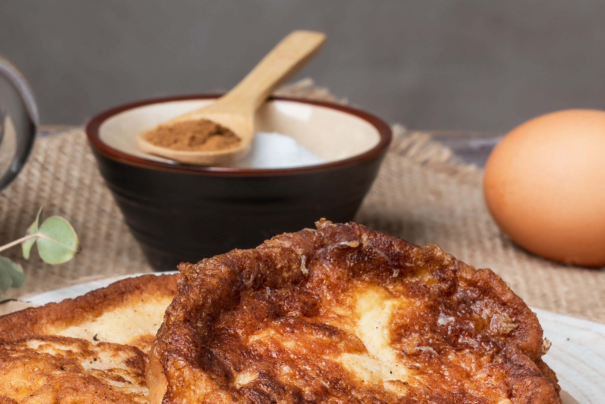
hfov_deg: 16.8
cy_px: 347
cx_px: 359
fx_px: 2051
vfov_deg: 11.2
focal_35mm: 122
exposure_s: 1/4
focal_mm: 50
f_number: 13
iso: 100
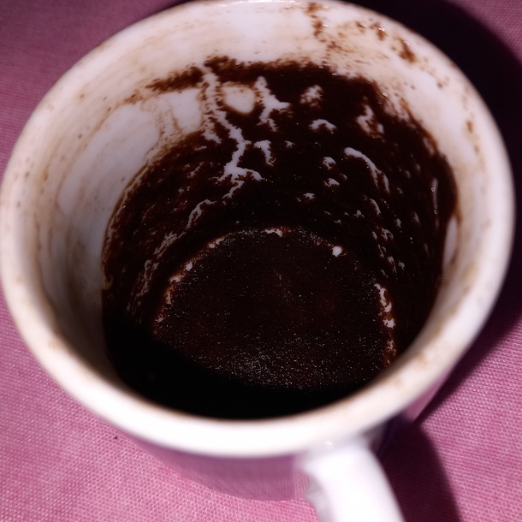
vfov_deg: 46.0
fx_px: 614
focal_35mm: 36
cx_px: 267
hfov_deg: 46.0
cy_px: 281
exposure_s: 1/114
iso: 20
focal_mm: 4
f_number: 1.8
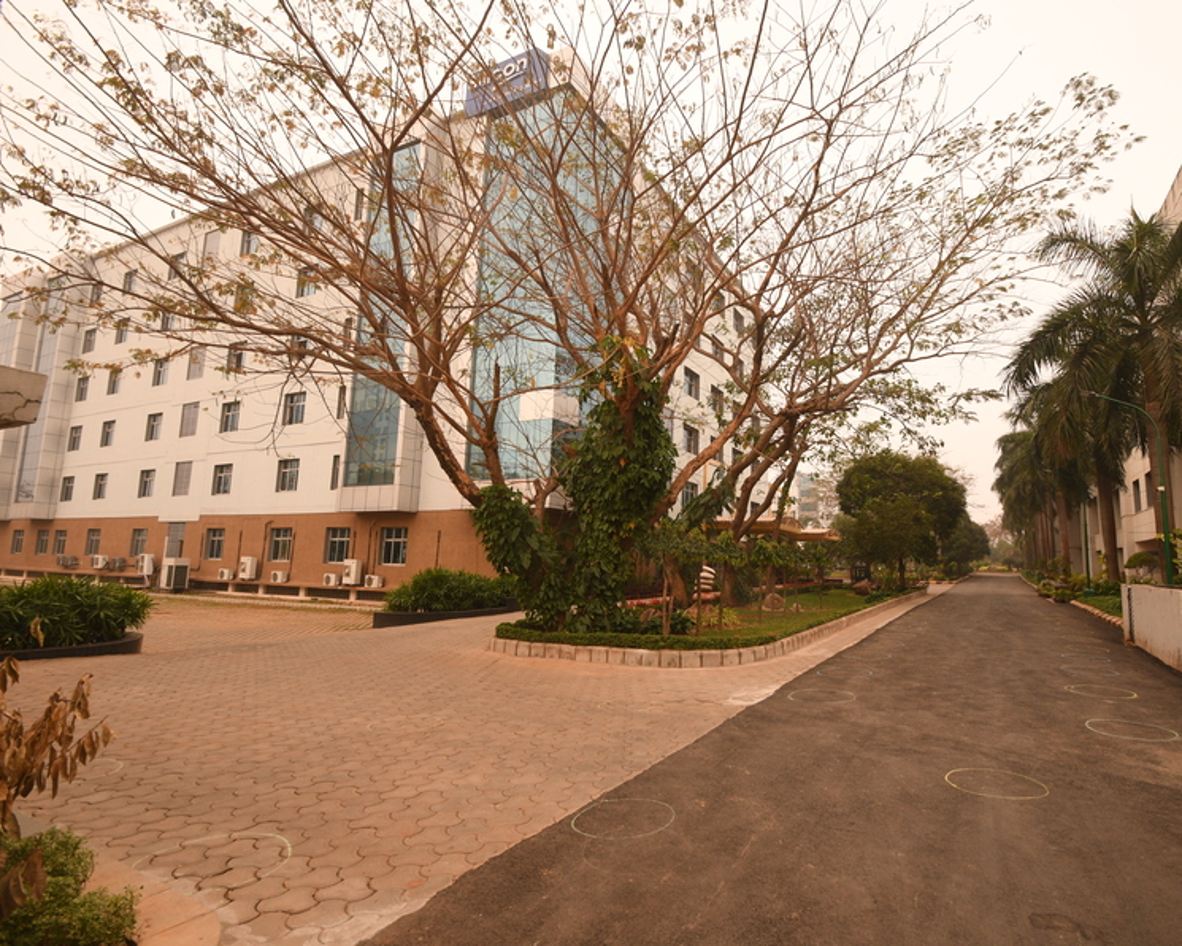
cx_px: 697
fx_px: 595
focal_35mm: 17
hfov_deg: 88.7
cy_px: 471
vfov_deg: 77.0
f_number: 9
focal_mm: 10
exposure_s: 1/60
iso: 640
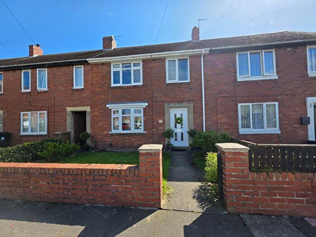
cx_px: 158
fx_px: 119
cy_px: 118
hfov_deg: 106.2
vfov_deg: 89.9
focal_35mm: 13
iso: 40
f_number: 1.9
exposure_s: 1/1457
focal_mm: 2.2
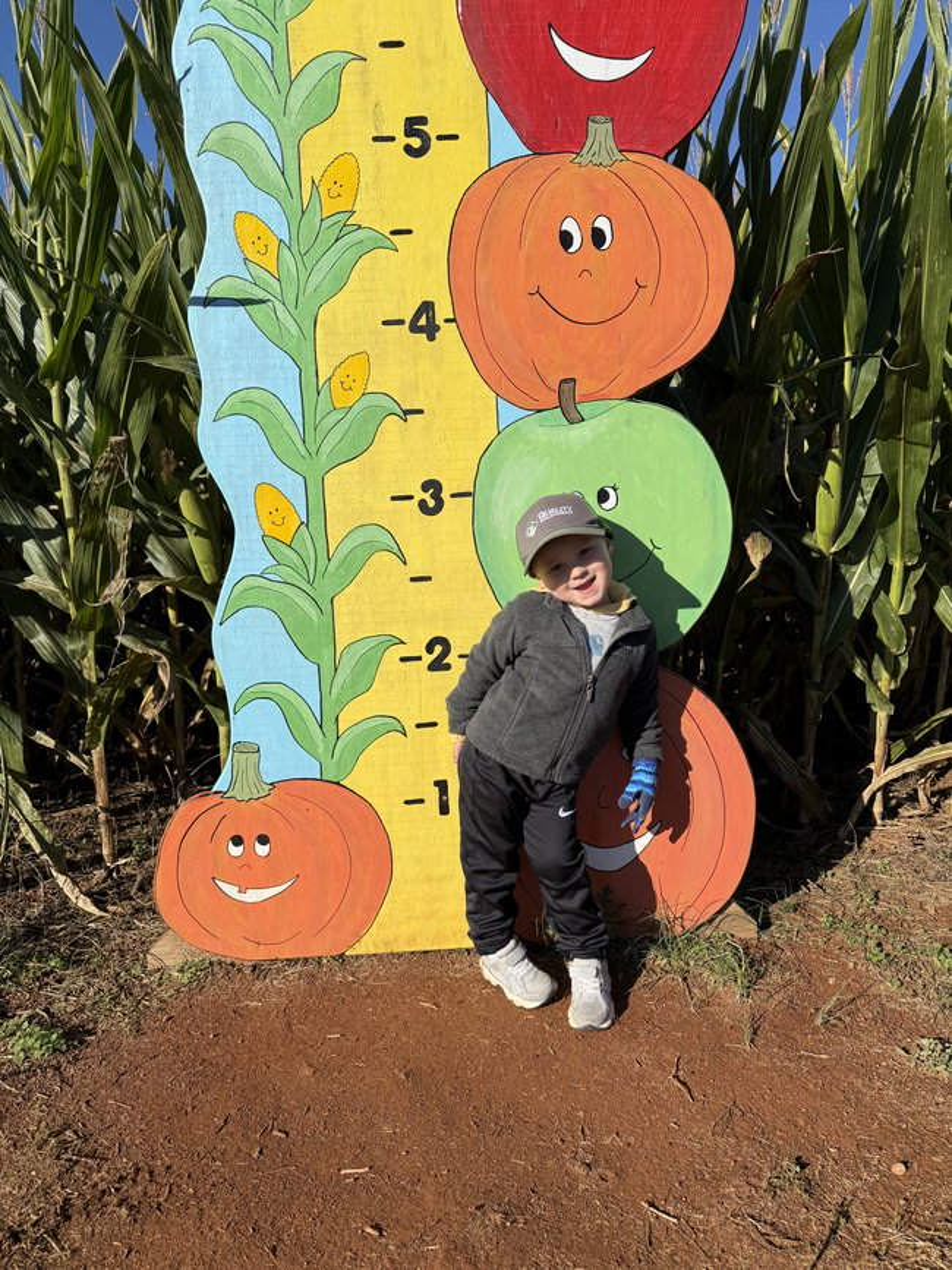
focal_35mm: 24
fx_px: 880
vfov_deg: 71.6
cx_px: 476
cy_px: 635
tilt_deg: -9.4
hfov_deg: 56.8
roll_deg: -0.6
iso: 80
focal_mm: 6.76
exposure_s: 1/7353
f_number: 1.78
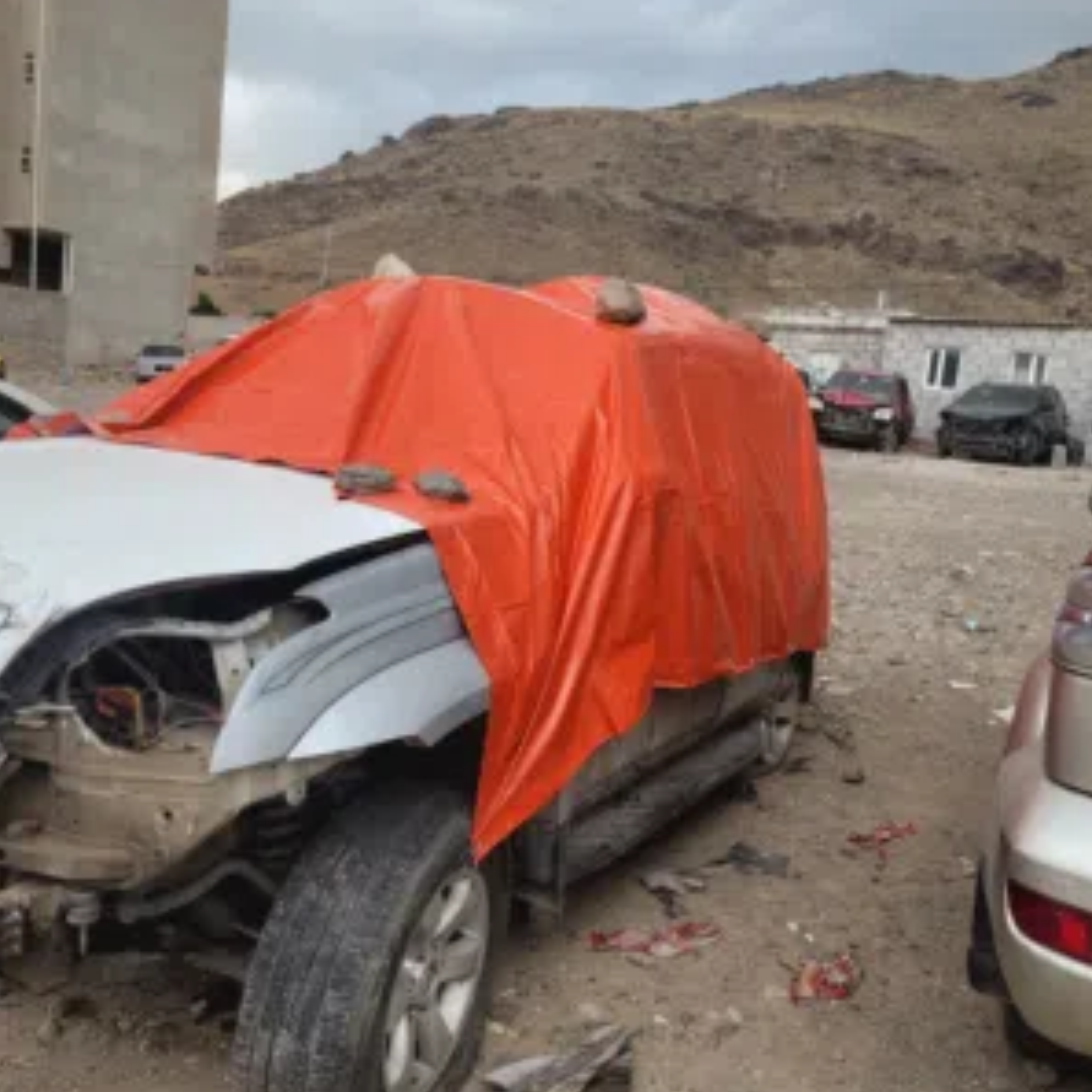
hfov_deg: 52.5
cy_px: 540
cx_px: 544
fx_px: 1106
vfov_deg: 52.5
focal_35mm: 31
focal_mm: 5.4
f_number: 1.8
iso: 40
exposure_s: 1/353
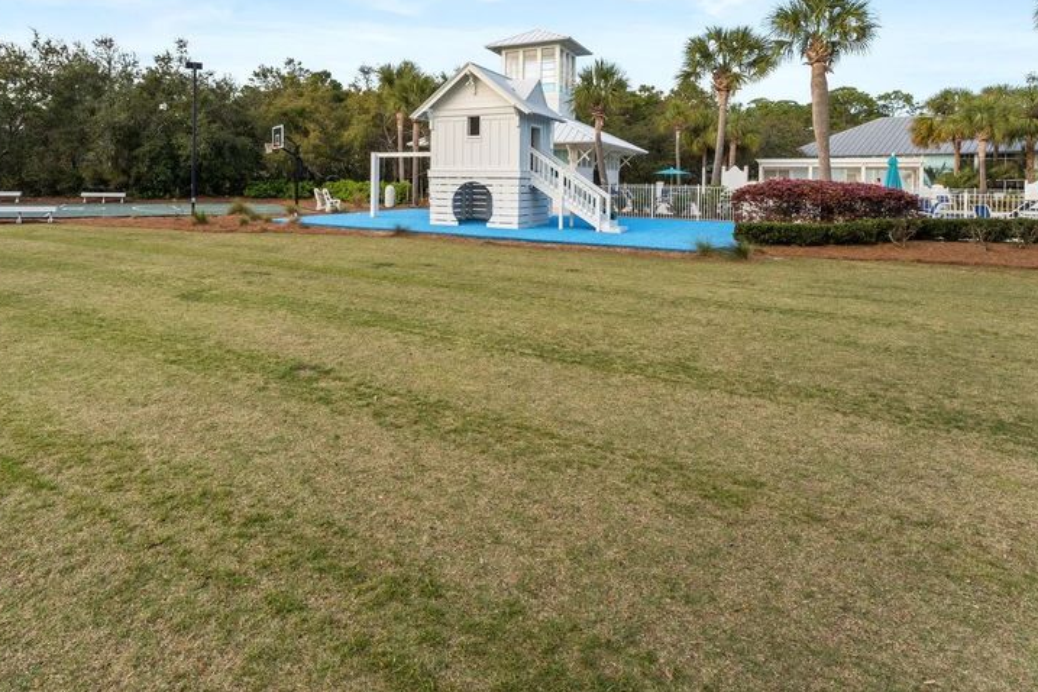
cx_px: 395
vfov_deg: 56.9
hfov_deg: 79.1
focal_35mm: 21
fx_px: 614
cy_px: 203
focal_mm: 14.9
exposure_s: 1/100
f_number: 13
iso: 400
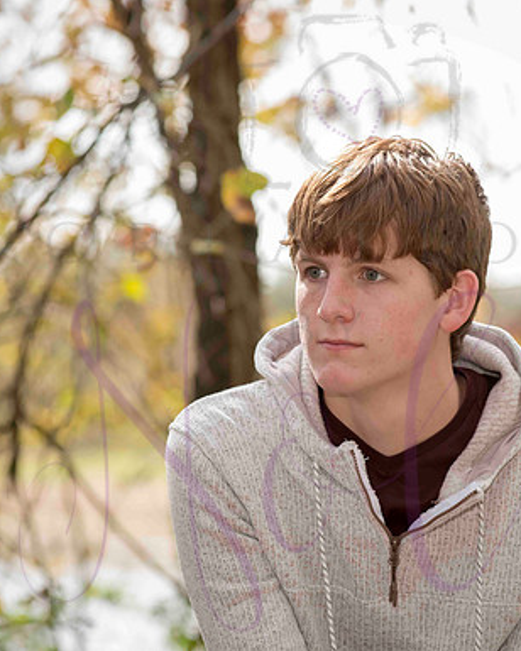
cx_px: 357
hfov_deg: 8.1
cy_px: 326
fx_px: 3681
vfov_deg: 10.1
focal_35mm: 191
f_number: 5
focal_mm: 135
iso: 800
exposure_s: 1/640
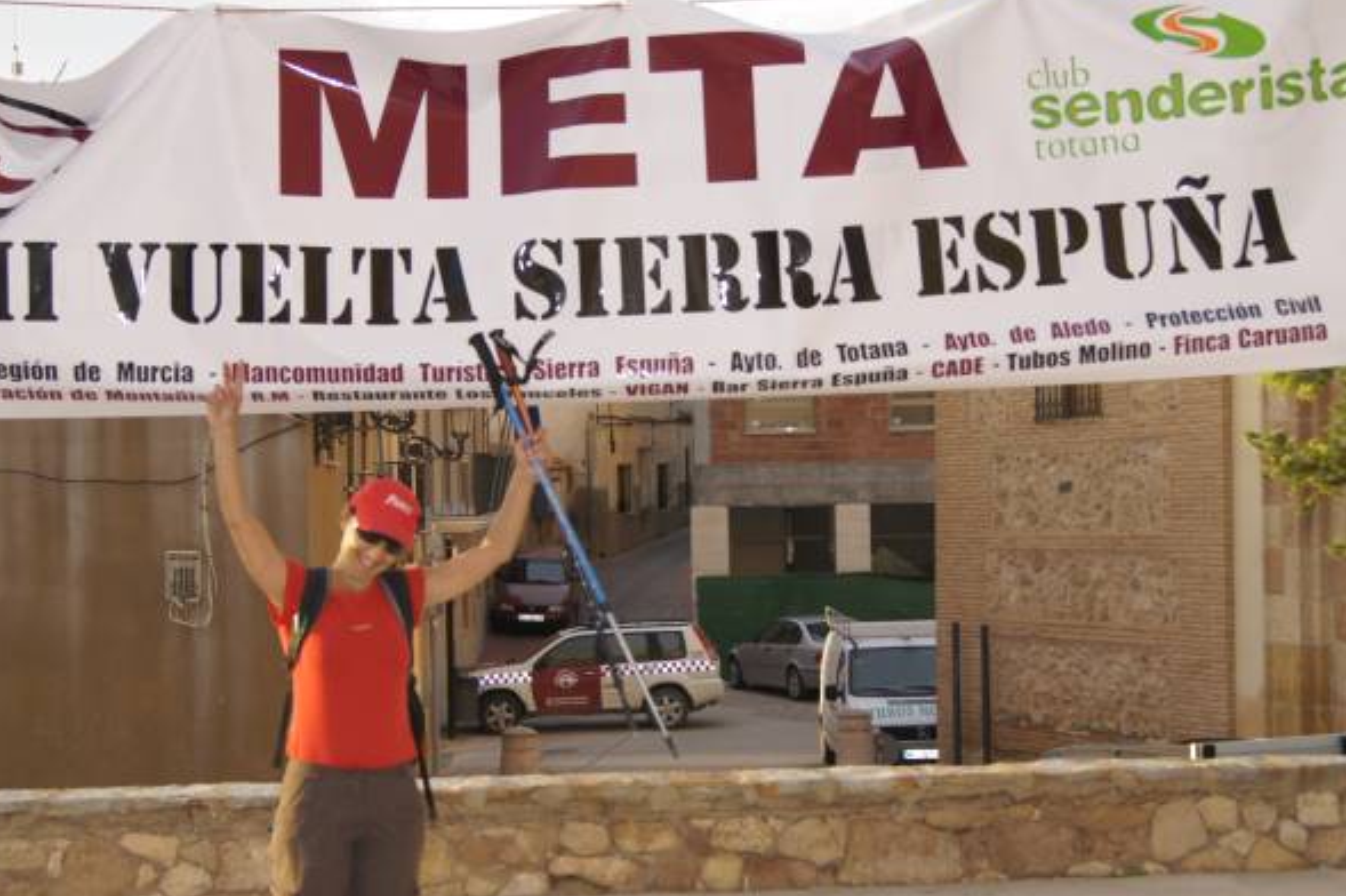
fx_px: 2829
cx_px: 690
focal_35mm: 76
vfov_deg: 18.0
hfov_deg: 26.8
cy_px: 554
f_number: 4.5
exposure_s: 1/160
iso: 320
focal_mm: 35
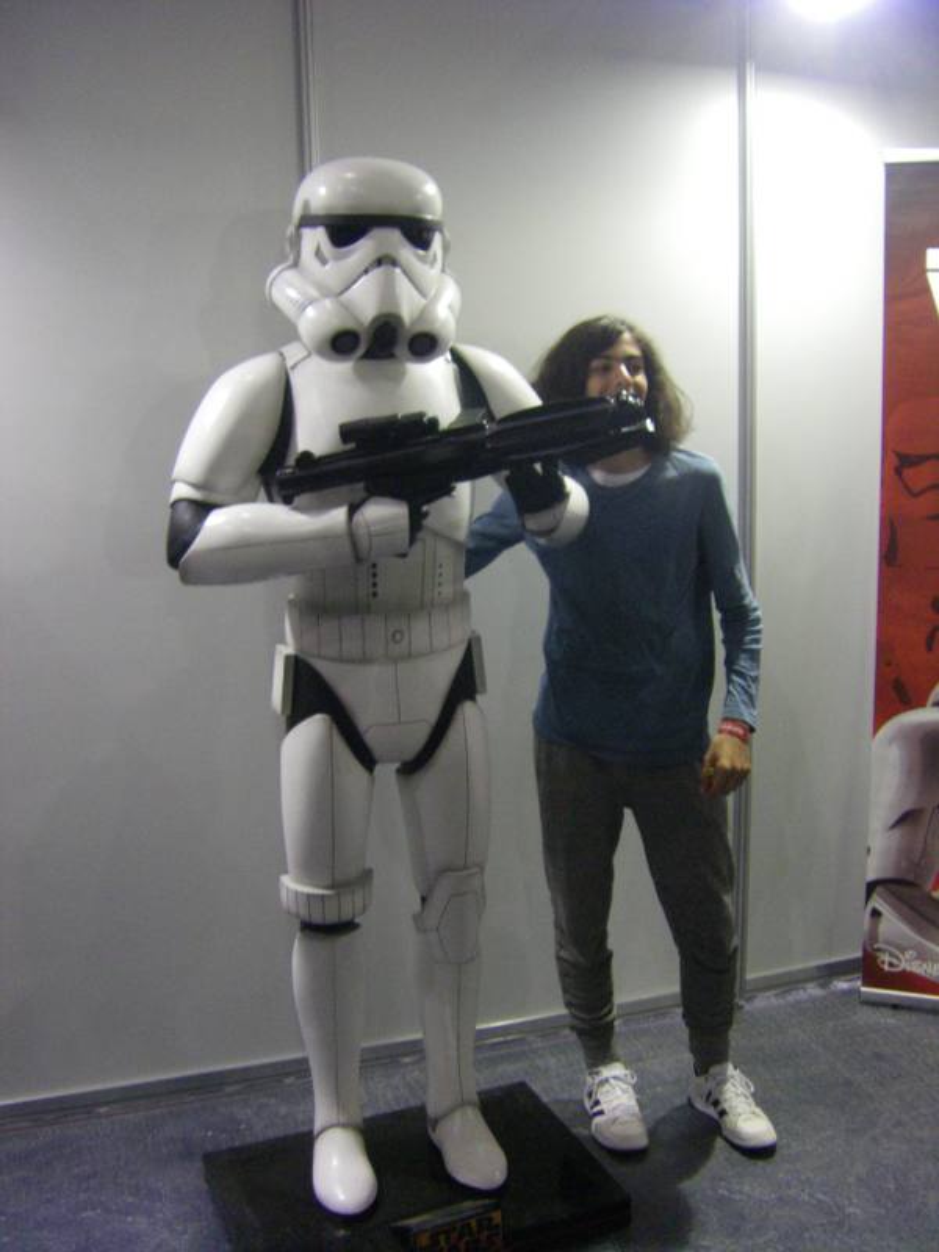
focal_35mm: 38
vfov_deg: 49.0
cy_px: 626
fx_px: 1374
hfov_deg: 37.7
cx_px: 470
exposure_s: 1/50
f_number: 3.5
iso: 400
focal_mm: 6.3
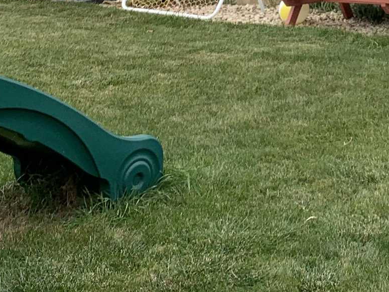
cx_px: 422
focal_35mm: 103
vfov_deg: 13.3
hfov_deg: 18.4
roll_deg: +0.5
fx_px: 1158
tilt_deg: +6.1
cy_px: -192
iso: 25
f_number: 1.8
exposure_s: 1/991
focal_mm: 4.25
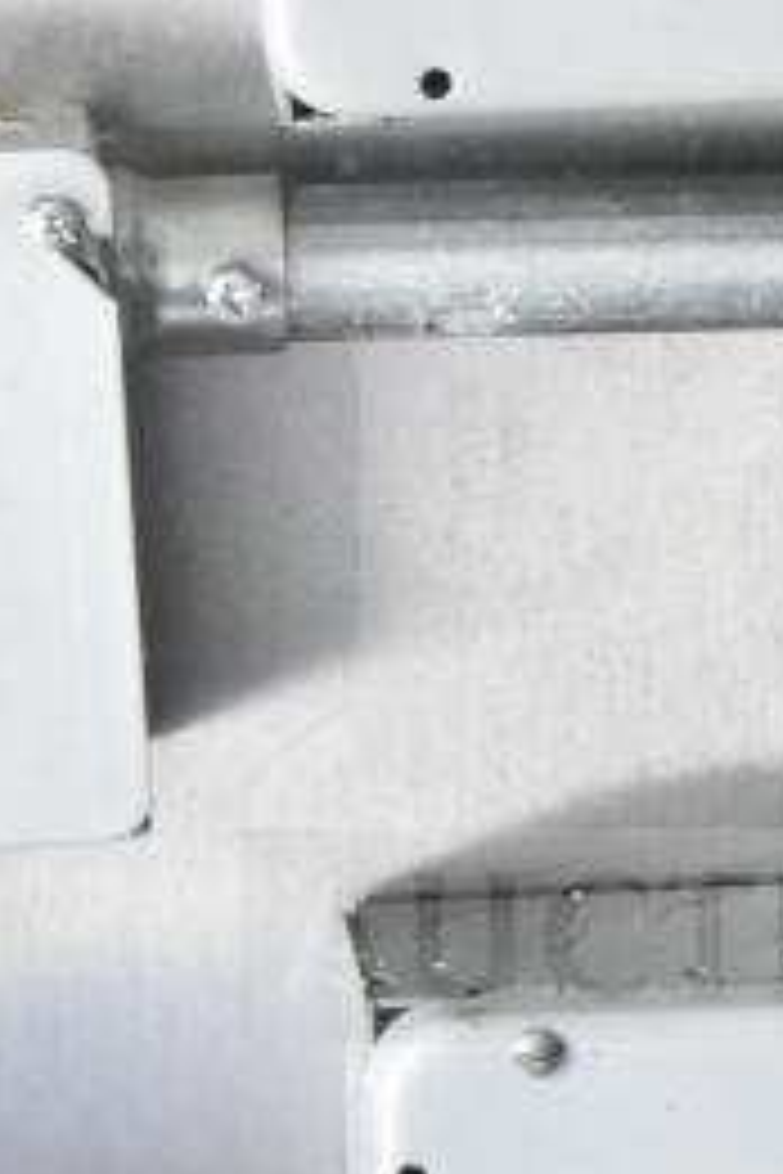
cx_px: 742
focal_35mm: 252
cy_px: 684
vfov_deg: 8.2
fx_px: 8221
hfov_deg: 5.4
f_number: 5.3
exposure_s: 1/80
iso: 8000
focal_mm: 48
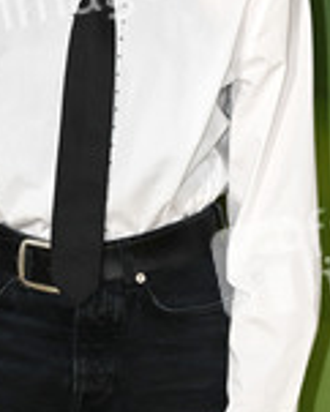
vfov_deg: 8.8
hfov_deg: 7.1
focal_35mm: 219
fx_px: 2671
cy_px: 120
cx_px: 104
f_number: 6.3
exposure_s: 1/125
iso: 800
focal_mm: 88
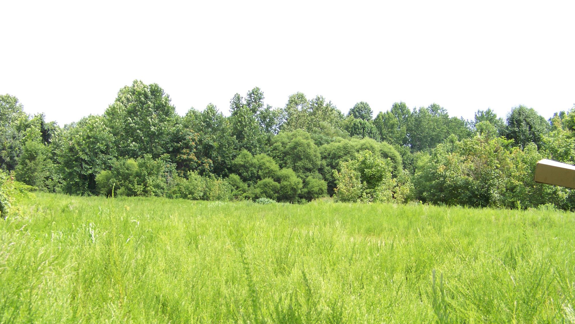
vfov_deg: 29.7
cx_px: 291
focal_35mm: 40
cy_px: 191
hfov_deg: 50.5
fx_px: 610
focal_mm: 5.85
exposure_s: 1/400
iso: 68
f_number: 2.8
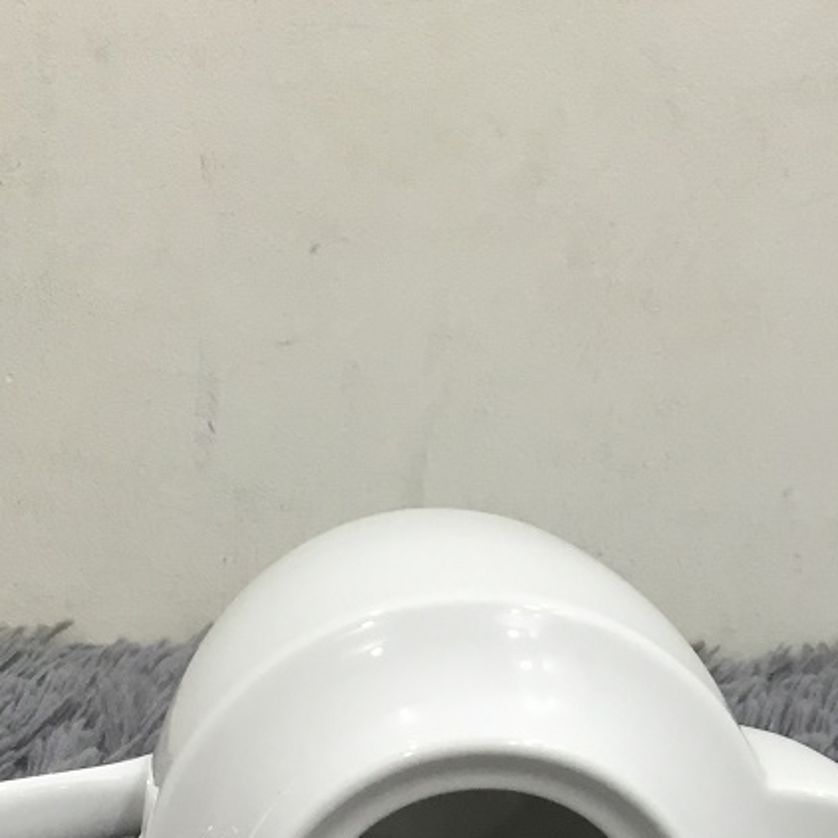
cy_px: 683
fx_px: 2136
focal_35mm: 78
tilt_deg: -18.4
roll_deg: -0.3
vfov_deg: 21.9
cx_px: 504
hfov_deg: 22.2
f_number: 2.4
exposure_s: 1/33
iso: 80
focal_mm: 3.3
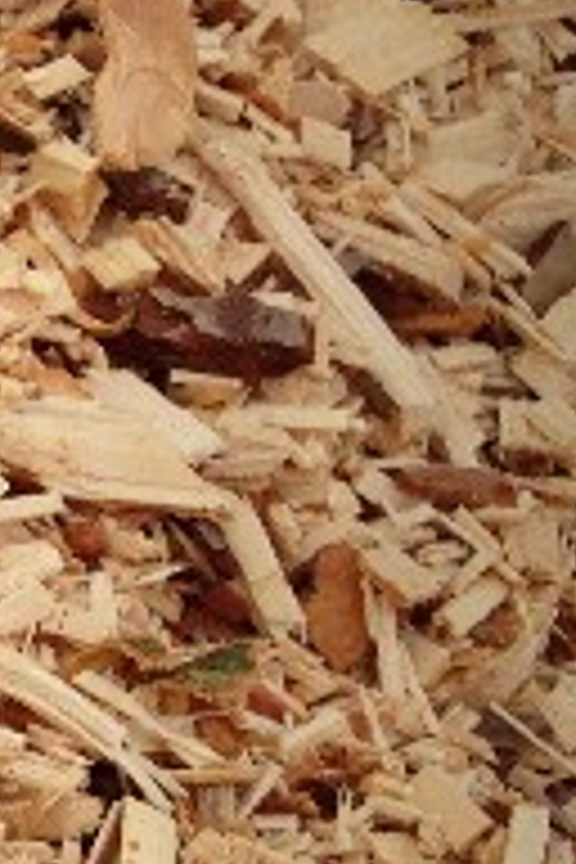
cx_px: -1156
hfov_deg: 8.2
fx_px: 3432
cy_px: 634
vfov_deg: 14.3
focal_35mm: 143
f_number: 2.4
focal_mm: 4.13
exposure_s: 1/1063
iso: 50
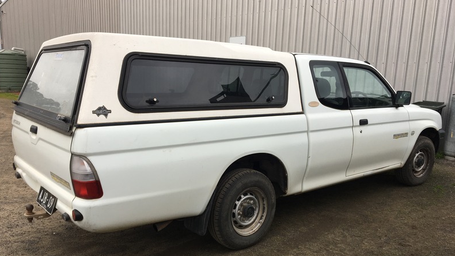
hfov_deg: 61.0
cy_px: 153
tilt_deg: -10.8
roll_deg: -1.0
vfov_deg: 36.5
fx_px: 386
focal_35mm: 32
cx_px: 225
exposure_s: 1/100
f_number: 2.2
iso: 32
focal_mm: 4.15
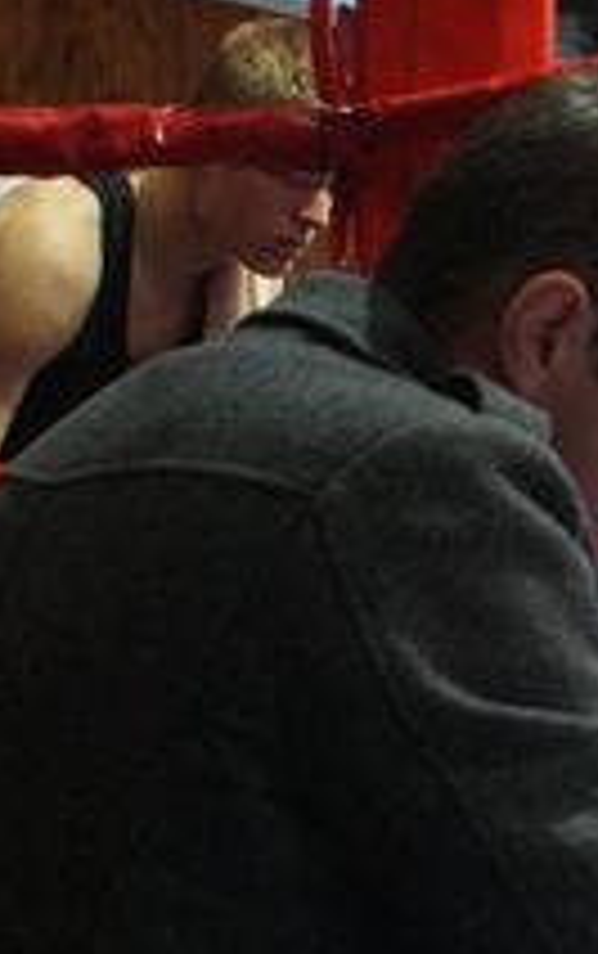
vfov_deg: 15.9
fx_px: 3407
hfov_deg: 9.7
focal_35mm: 131
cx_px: 913
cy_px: 644
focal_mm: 26
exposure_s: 1/60
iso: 3200
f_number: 4.5
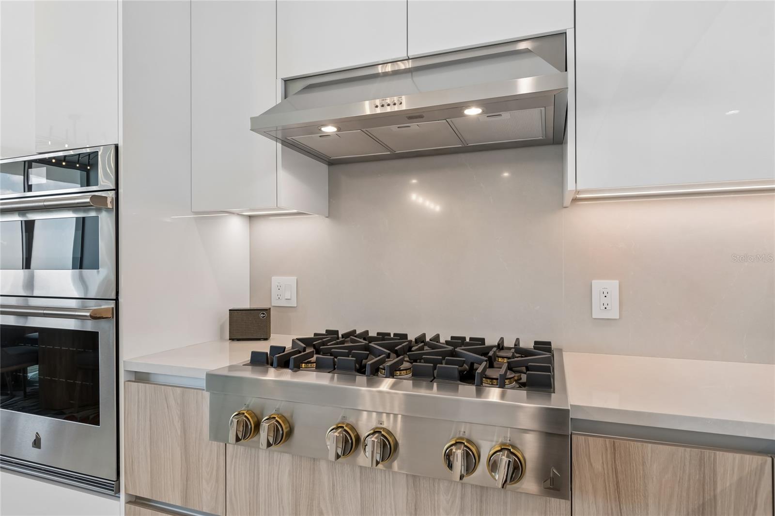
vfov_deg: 64.5
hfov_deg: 86.9
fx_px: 409
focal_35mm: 19
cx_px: 388
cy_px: 258
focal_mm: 13
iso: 100
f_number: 7.1
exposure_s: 1/60
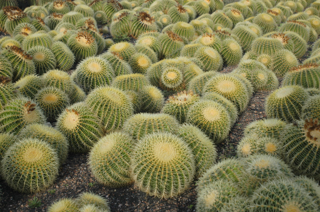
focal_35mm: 52
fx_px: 466
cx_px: 160
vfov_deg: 25.7
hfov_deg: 37.9
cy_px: 106
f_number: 2.8
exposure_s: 1/1250
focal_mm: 35
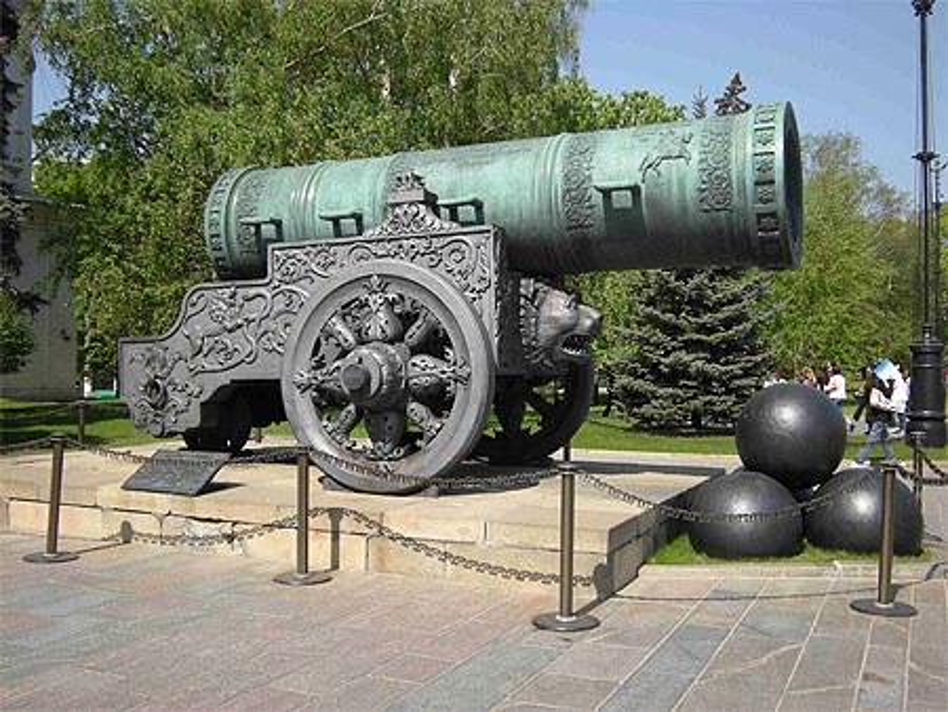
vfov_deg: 37.8
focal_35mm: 38
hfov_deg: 49.0
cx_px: 474
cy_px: 356
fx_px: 1041
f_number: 6.4
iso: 64
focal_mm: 6.3
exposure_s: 1/141
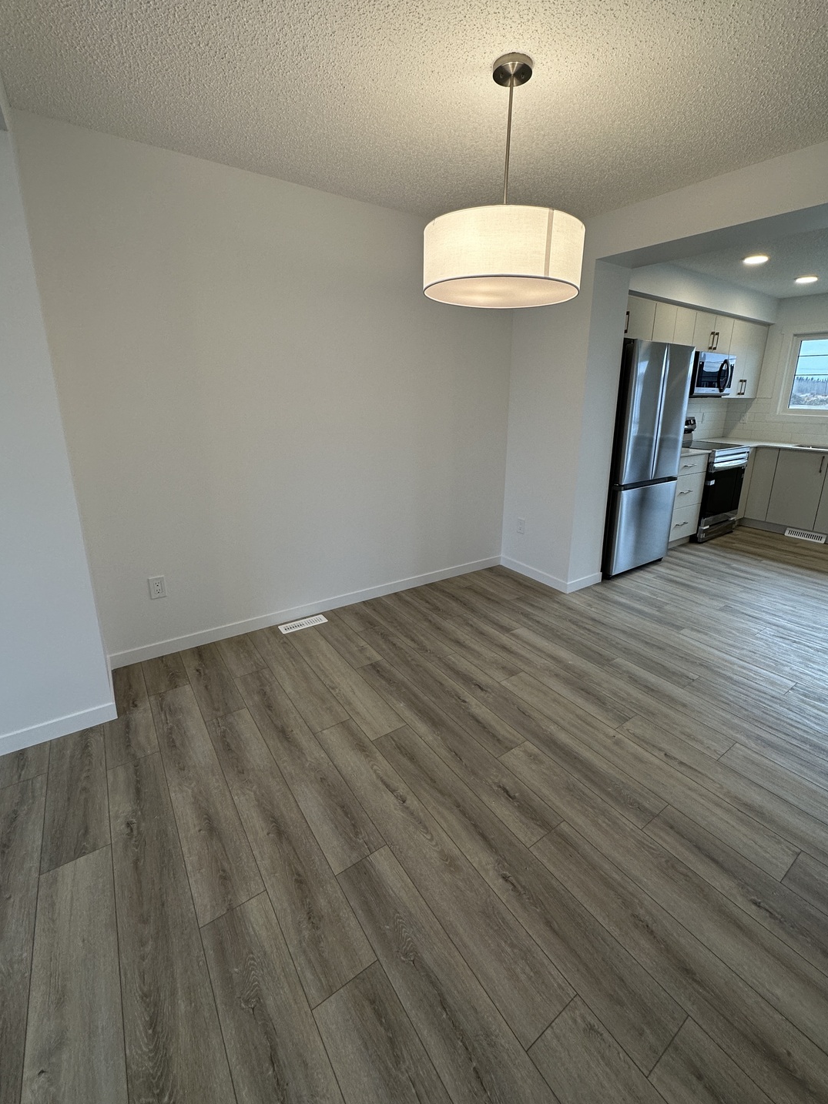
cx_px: 431
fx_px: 479
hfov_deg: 81.7
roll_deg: +0.2
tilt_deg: -14.9
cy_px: 515
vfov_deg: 98.0
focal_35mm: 15
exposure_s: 1/120
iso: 125
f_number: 2.2
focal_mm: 2.22
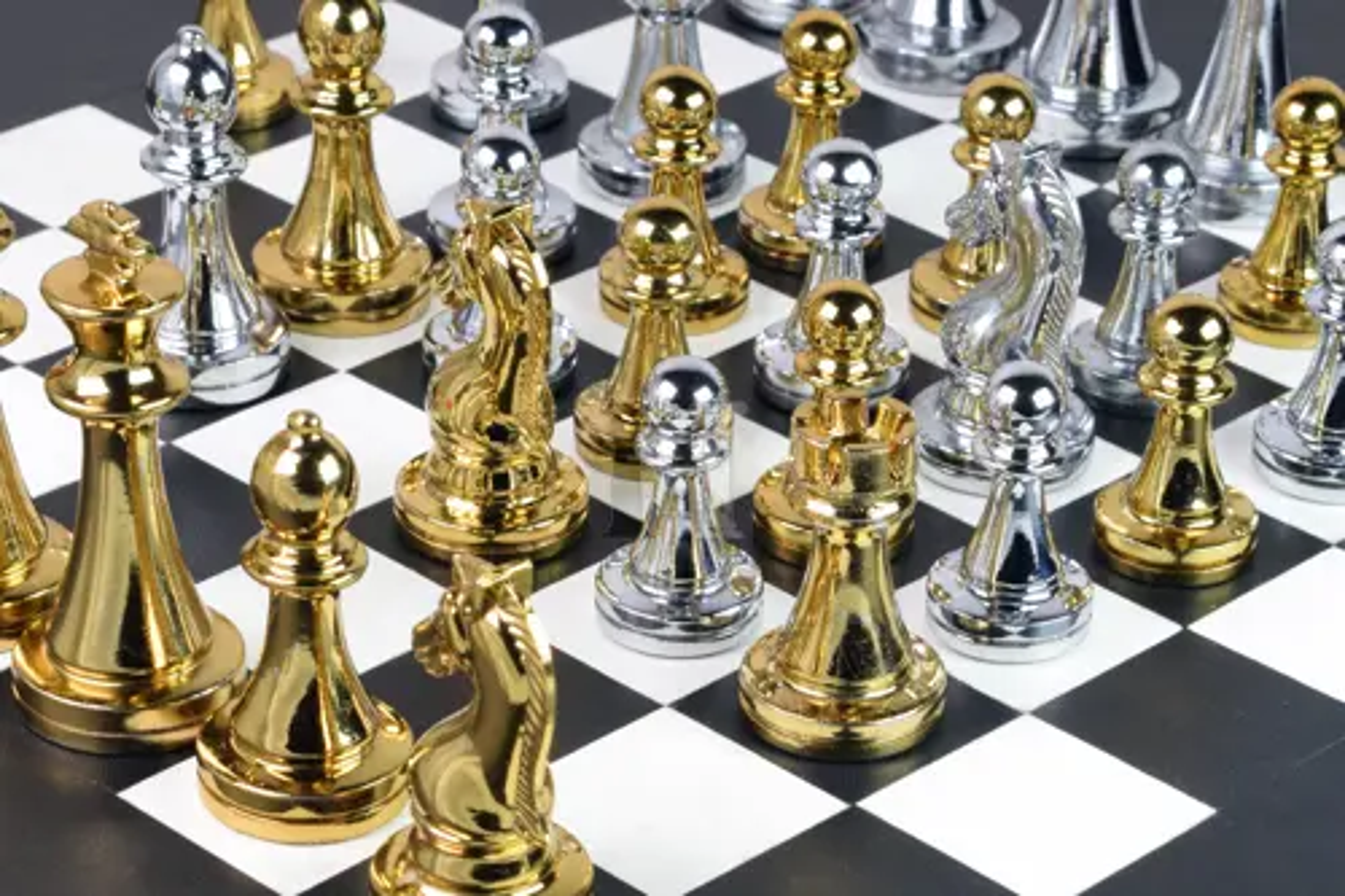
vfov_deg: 16.5
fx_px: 3081
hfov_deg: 24.6
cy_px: 448
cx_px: 672
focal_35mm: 82
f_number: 16
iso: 800
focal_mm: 55
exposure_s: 1/25
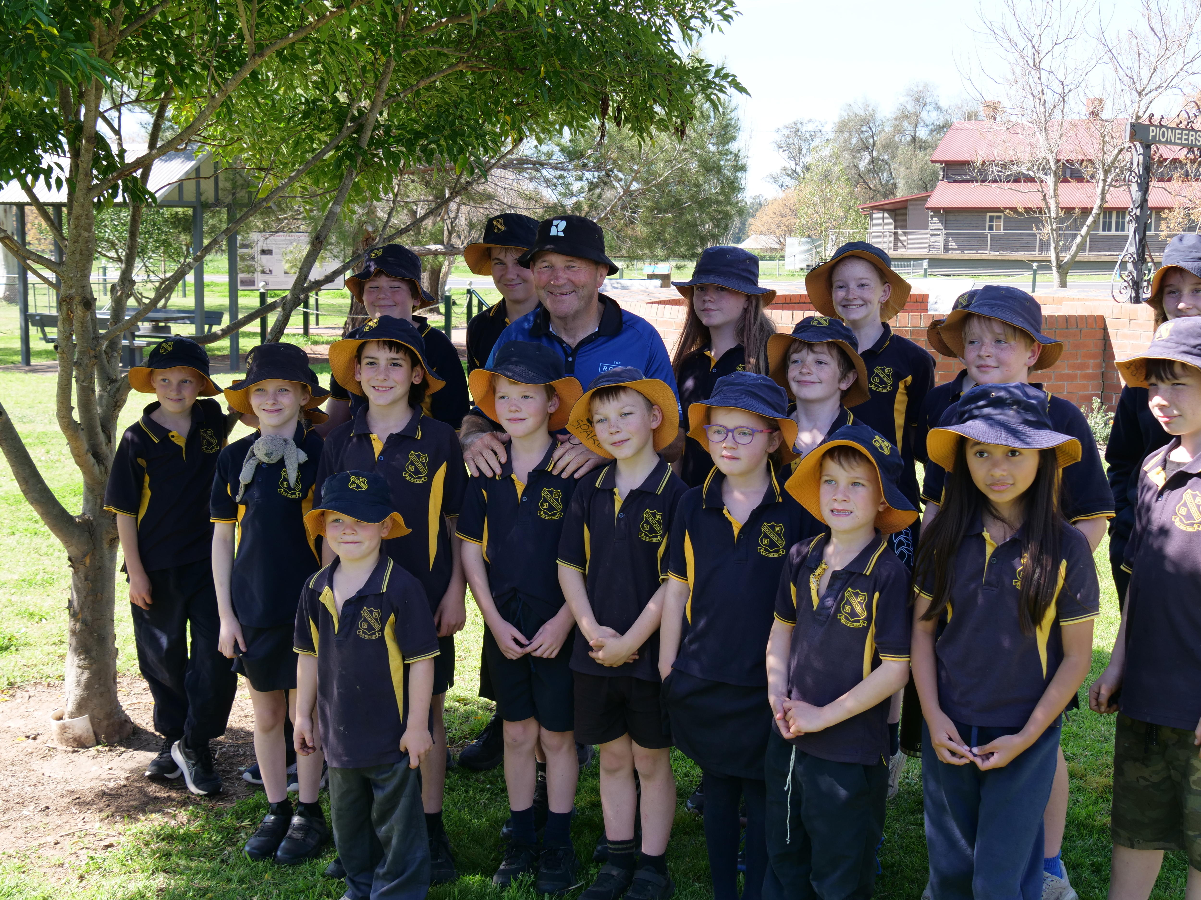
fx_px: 1457
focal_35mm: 42
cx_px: 600
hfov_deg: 44.8
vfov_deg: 34.3
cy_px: 450
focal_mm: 21
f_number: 5.6
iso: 200
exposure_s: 1/200
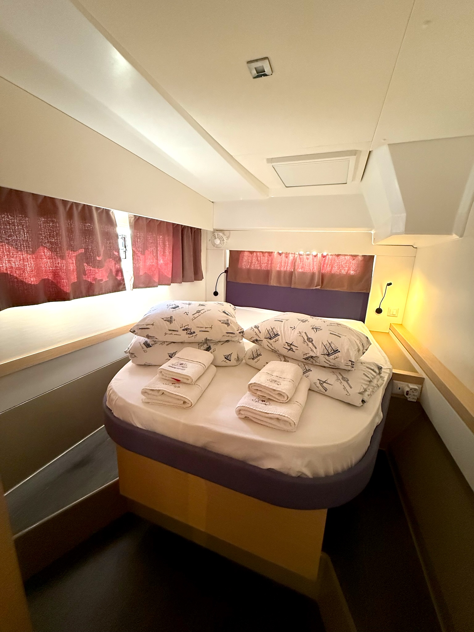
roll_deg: -2.2
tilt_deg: -12.8
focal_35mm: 14
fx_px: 256
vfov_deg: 102.1
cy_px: 316
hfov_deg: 85.7
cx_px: 237
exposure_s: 1/54
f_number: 2.2
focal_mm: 2.22
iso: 640
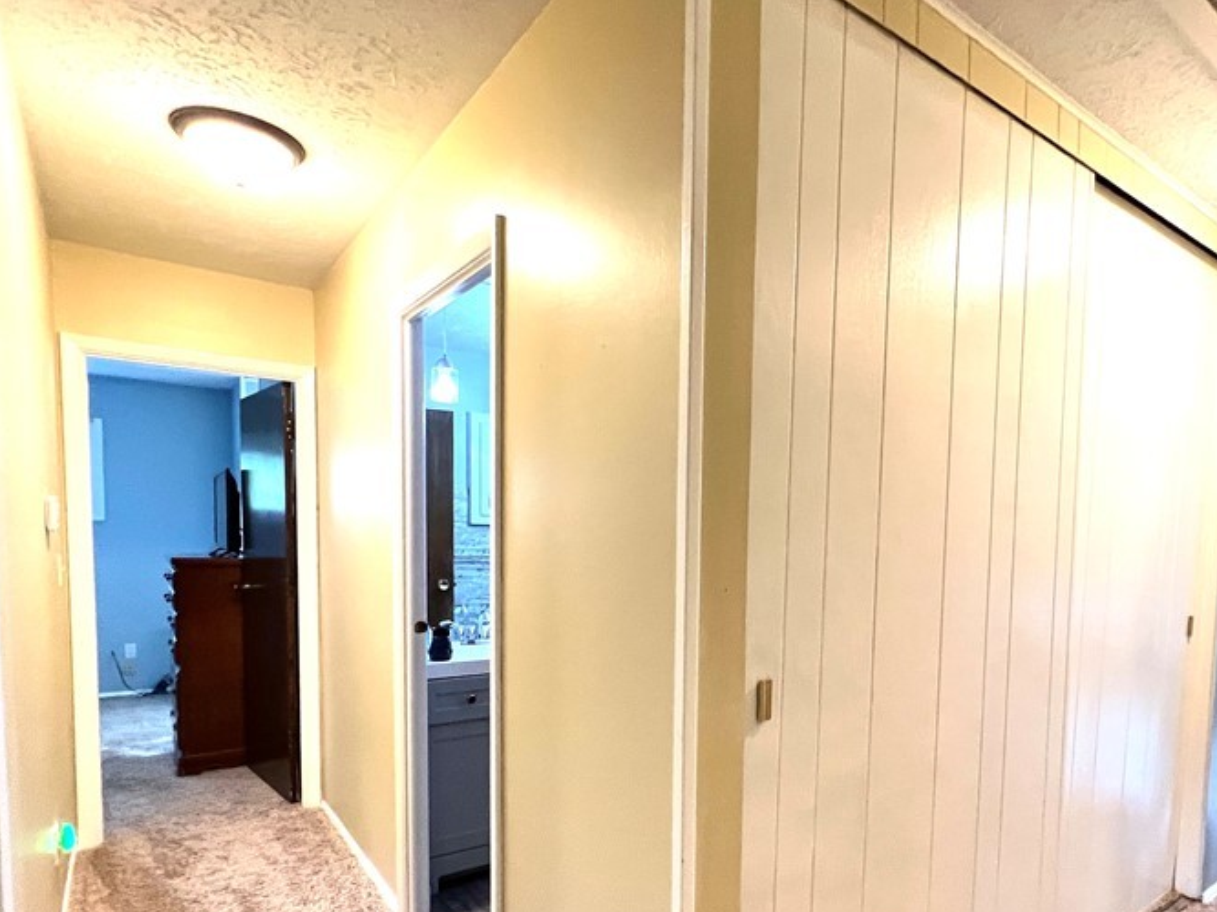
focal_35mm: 20
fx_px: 703
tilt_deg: -2.6
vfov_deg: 64.7
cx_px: 725
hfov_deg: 80.9
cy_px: 583
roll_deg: -0.6
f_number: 1.8
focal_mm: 1.57
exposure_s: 1/60
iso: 250
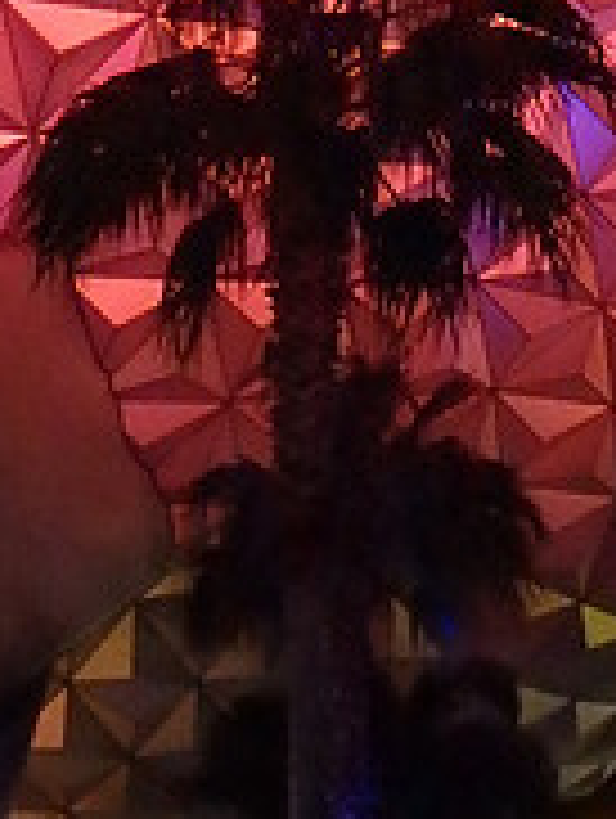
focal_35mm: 124
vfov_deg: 15.3
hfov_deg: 11.9
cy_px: -166
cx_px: 465
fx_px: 2935
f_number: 5.1
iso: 1600
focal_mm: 6.9
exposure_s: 1/10
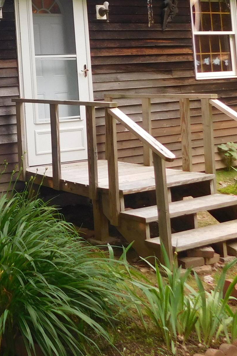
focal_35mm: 59
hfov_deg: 20.6
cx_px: -87
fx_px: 582
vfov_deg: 32.7
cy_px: 55
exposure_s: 1/80
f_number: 3
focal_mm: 4
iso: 125
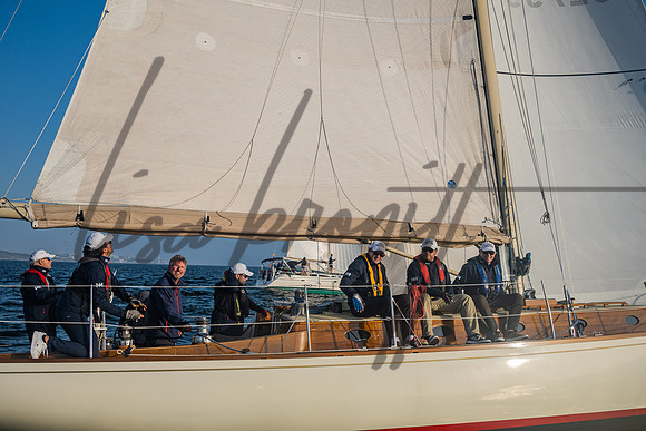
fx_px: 700
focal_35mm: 39
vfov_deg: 34.2
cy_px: 216
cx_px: 323
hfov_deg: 49.5
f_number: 6.3
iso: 400
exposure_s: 1/1600
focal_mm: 39
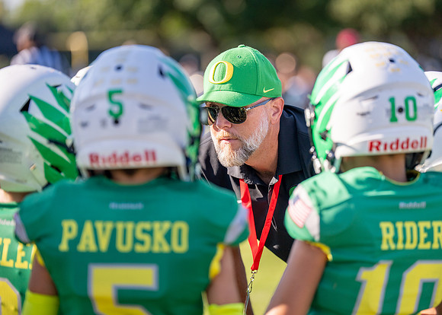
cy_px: 151
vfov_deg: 8.3
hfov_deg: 11.6
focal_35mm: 173
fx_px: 2176
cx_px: 247
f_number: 2.8
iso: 320
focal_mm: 158
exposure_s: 1/3200
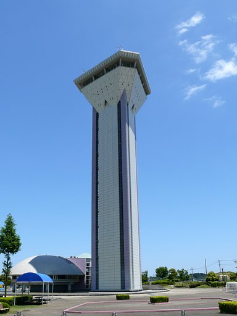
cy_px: 158
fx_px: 320
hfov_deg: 40.7
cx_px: 118
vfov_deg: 52.6
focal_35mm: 35
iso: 100
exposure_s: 1/640
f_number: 5.6
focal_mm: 7.4
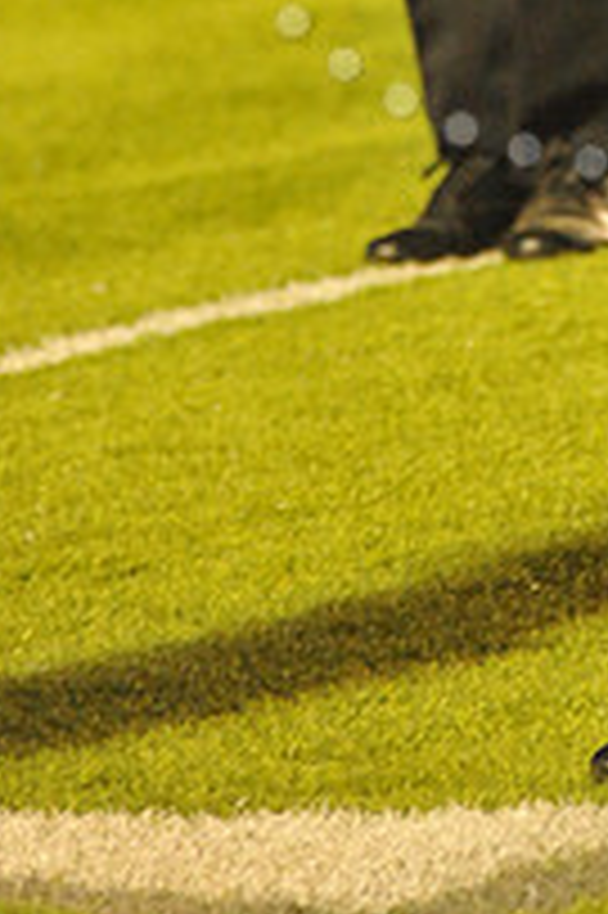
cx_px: 658
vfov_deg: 3.6
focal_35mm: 572
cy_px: -369
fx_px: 14514
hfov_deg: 2.4
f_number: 5
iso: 6400
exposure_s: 1/200
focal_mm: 200
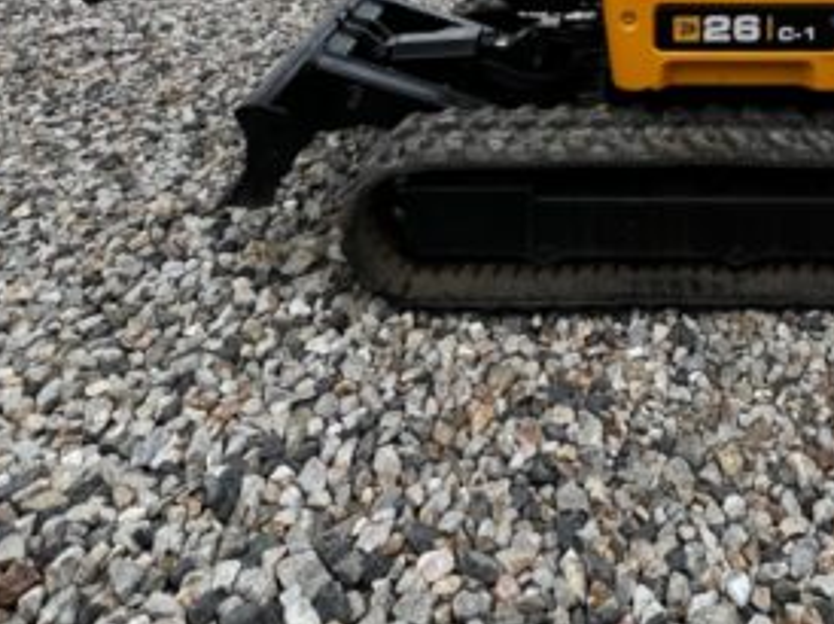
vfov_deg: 28.8
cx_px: 639
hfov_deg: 47.0
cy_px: -234
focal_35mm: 38
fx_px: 915
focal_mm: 1.57
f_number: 1.8
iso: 32
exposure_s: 1/673
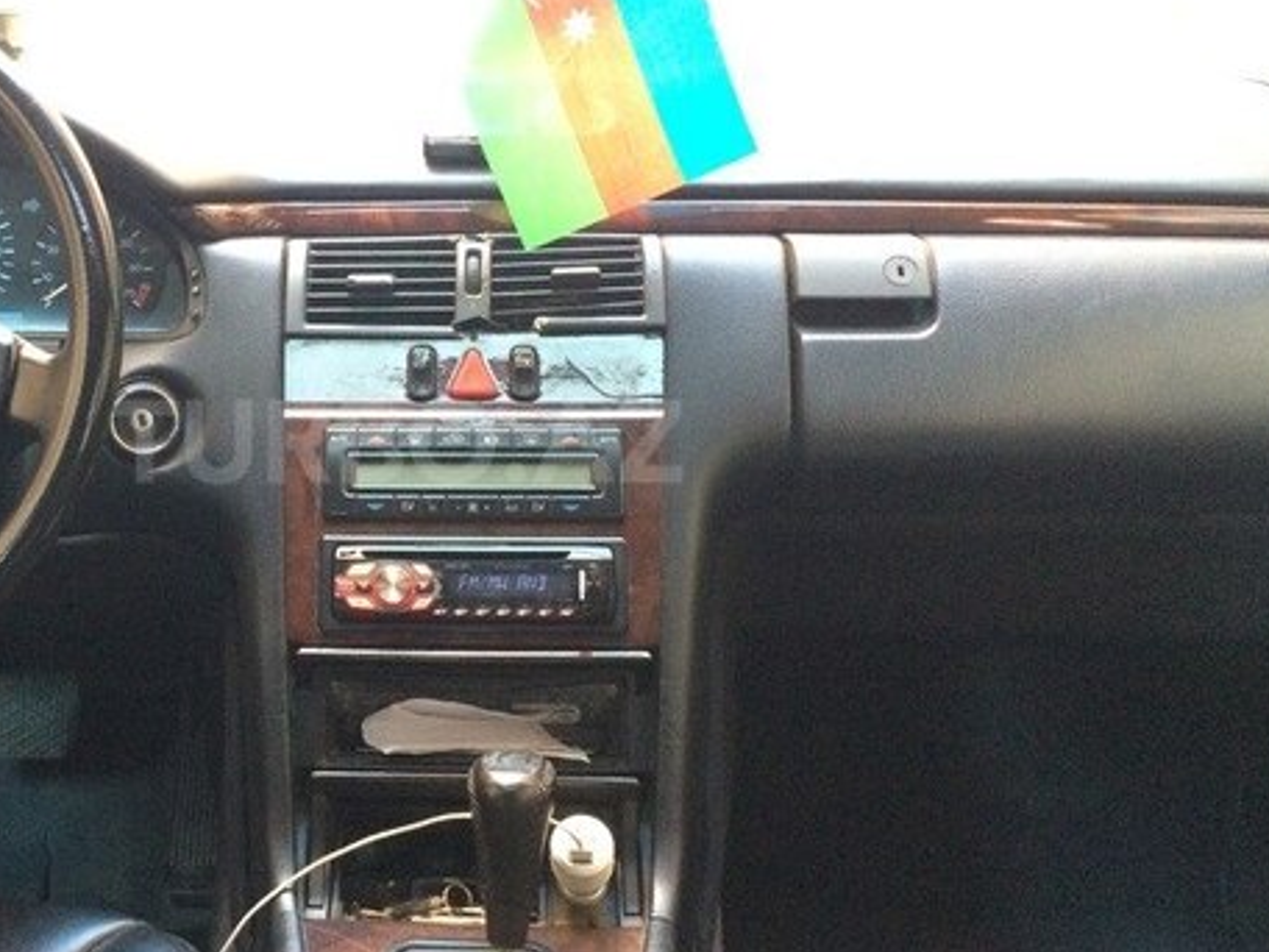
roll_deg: -0.6
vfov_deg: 34.3
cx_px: 398
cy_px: 441
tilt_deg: -14.6
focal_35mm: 42
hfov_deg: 44.0
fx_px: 1540
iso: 320
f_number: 2.2
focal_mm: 4.15
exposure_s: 1/25
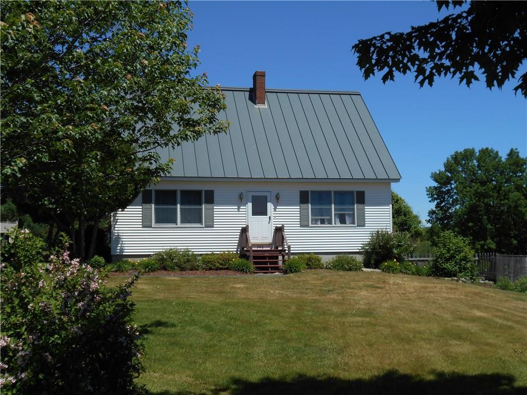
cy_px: 198
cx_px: 264
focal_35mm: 43
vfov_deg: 33.6
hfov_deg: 43.9
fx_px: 655
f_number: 4.2
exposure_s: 1/800
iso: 80
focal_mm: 7.7
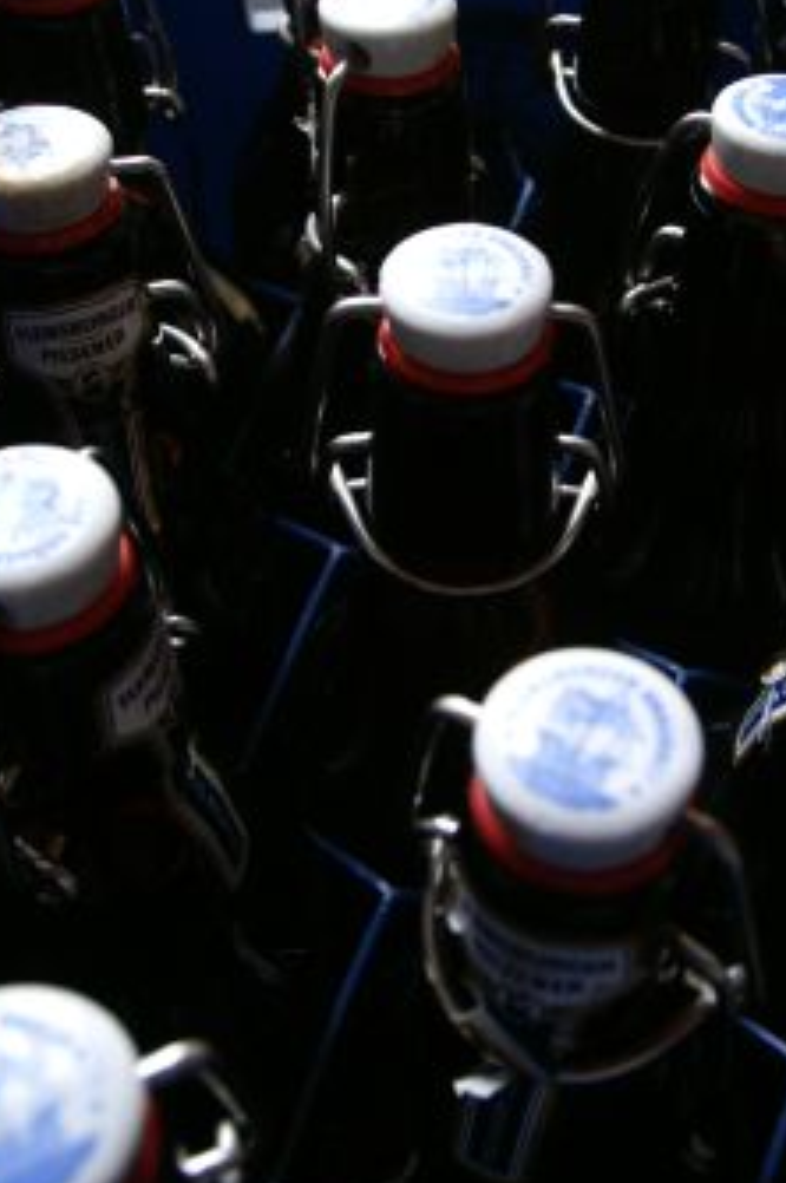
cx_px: 545
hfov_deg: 29.0
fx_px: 1506
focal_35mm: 46
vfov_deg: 42.5
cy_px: 429
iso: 800
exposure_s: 1/60
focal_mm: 17
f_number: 5
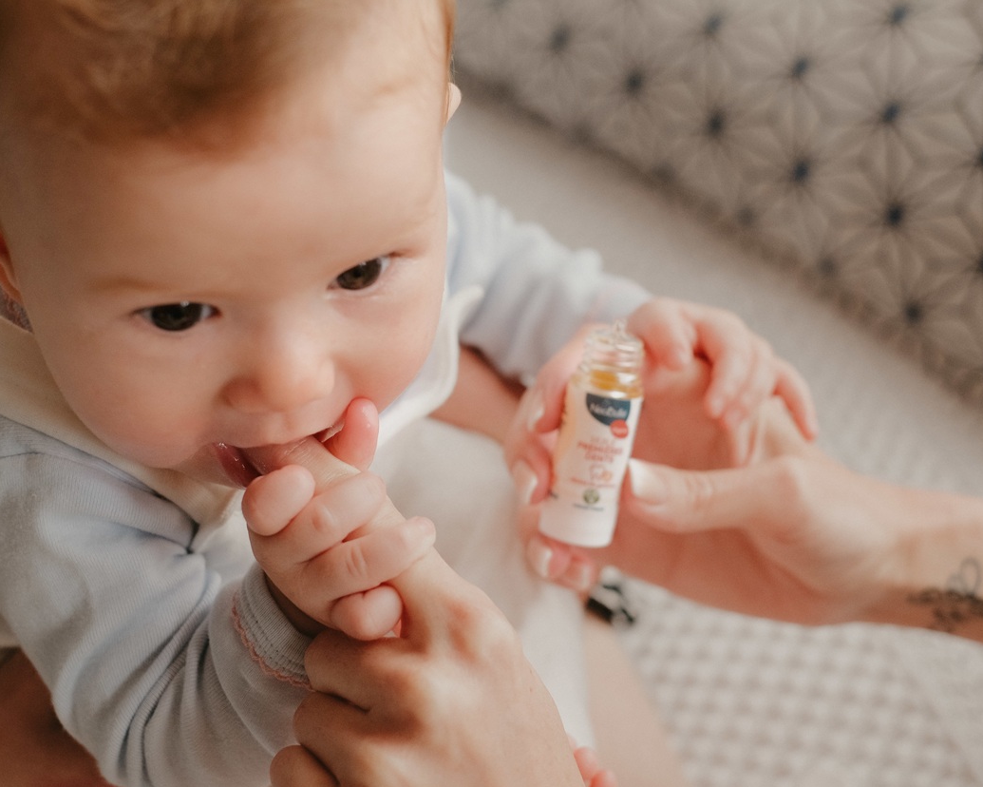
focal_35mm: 60
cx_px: 484
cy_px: 394
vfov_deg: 25.4
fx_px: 1746
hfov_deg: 31.5
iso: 800
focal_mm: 35
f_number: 2.8
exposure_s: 1/1000
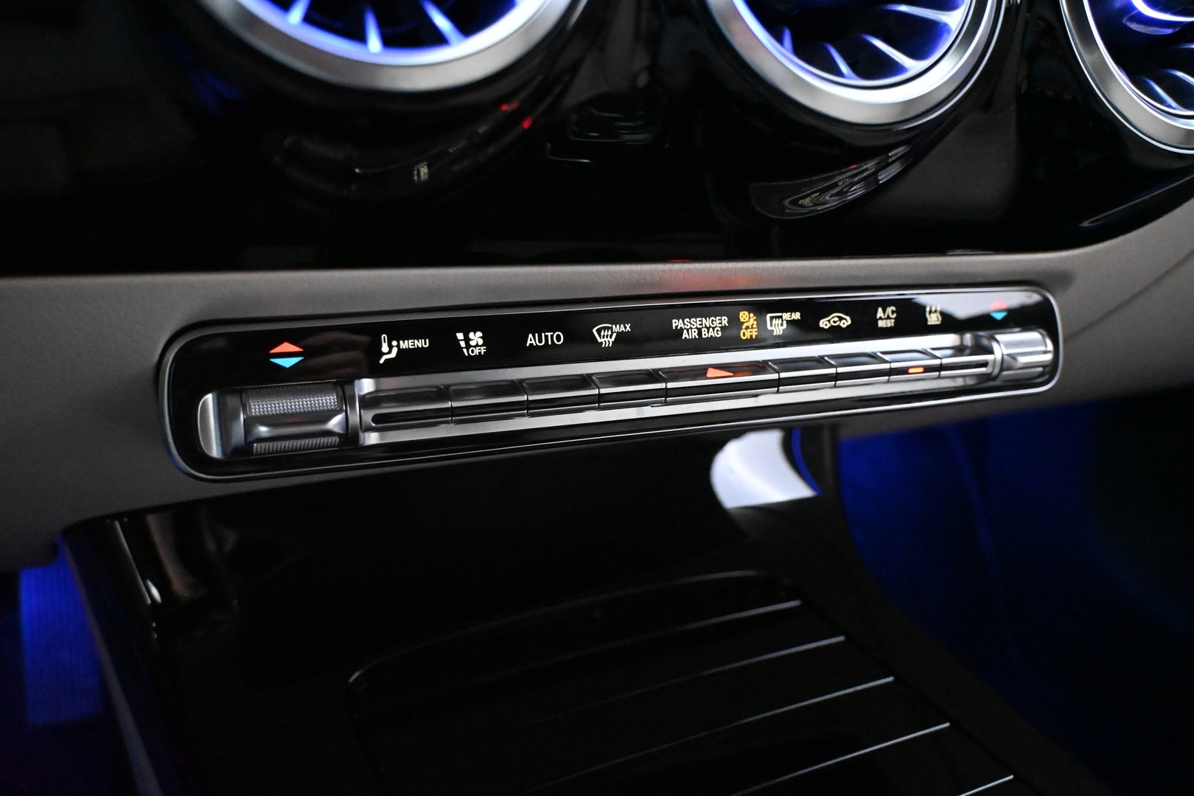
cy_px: 398
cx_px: 597
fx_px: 995
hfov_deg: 61.9
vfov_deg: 43.6
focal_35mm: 30
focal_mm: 20
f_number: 3.8
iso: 12800
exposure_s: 1/60
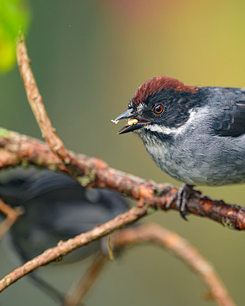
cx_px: 258
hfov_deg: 1.8
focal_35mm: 847
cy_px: 129
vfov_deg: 2.3
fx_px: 7677
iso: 1000
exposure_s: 1/800
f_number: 2.8
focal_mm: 400
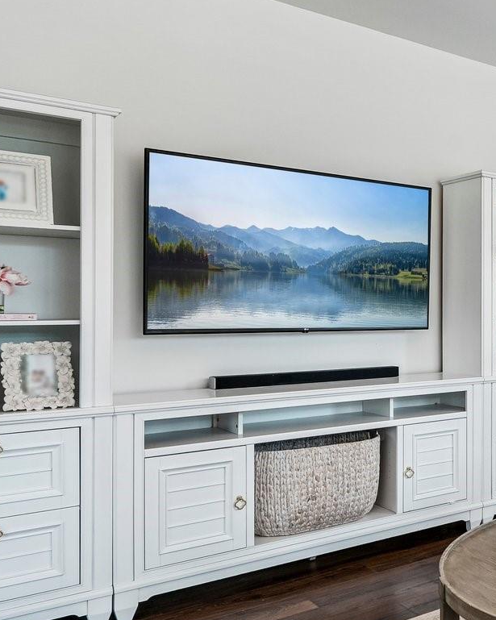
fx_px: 734
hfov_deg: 31.0
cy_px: 313
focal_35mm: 40
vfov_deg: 45.8
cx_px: 608
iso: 400
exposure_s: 1/25
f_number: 8
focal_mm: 16
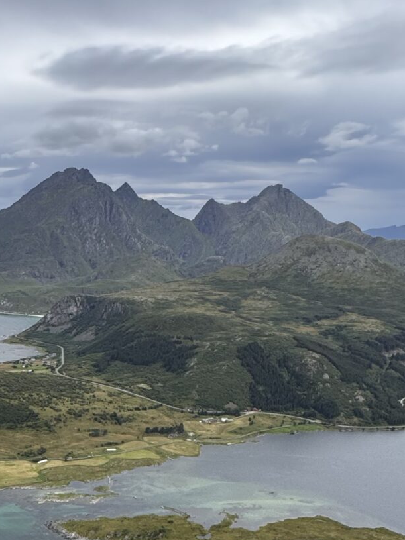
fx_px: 687
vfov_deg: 38.0
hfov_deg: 29.1
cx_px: -60
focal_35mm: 44
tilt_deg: -26.5
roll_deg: +0.5
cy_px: 547
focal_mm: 2.22
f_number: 2.2
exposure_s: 1/544
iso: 50
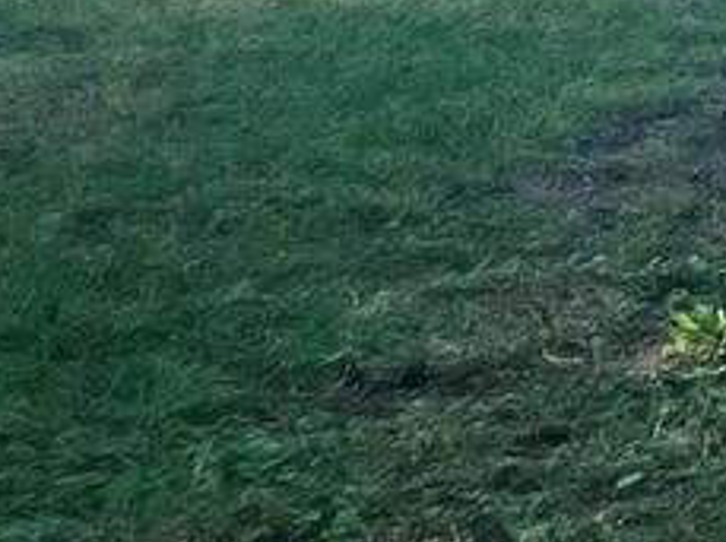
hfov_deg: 10.4
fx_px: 1906
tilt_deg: +3.2
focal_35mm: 91
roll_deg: -0.8
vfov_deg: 14.1
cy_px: -472
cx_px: 2368
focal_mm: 1.57
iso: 32
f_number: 1.8
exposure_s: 1/579
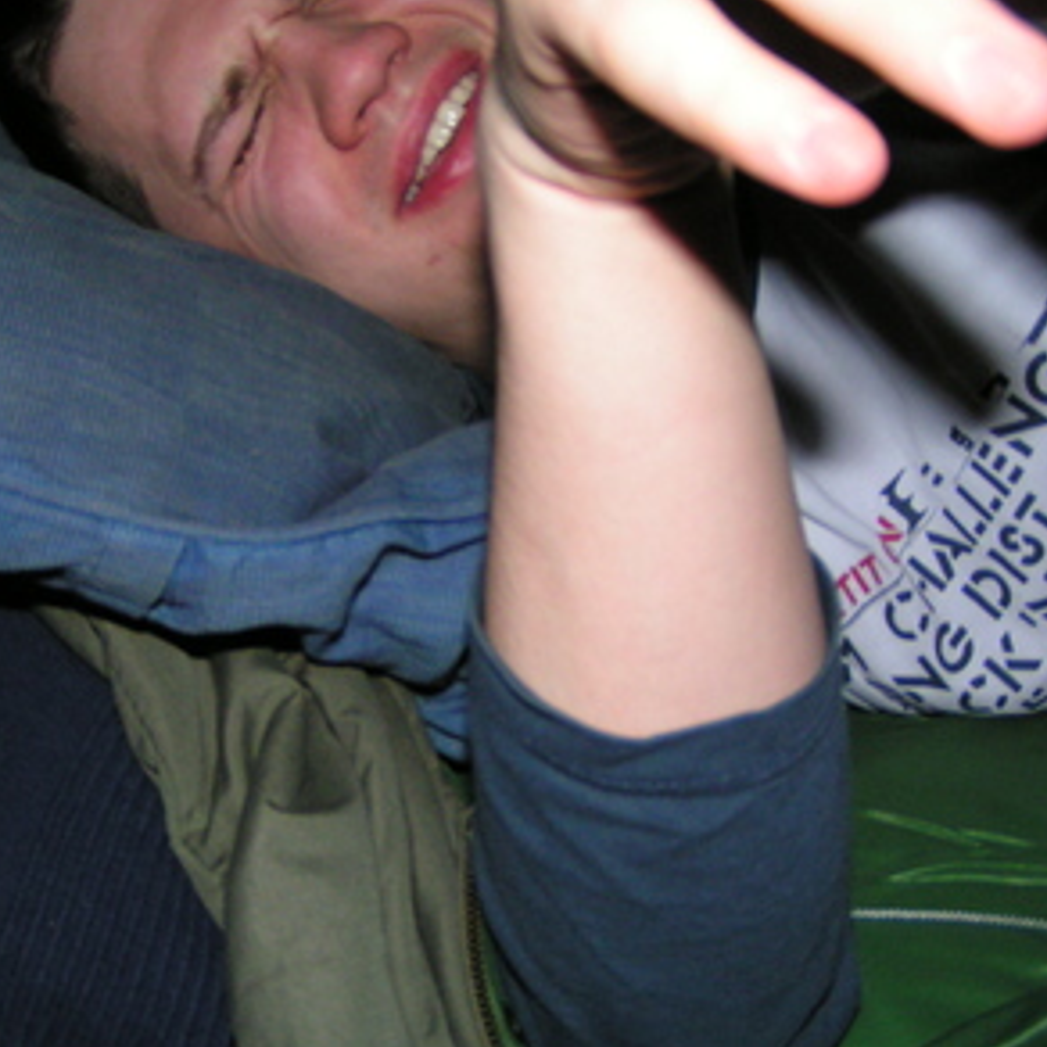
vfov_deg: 36.8
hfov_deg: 36.7
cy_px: 516
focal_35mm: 46
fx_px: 1574
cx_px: 430
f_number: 2.8
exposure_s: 1/40
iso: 200
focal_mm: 5.8
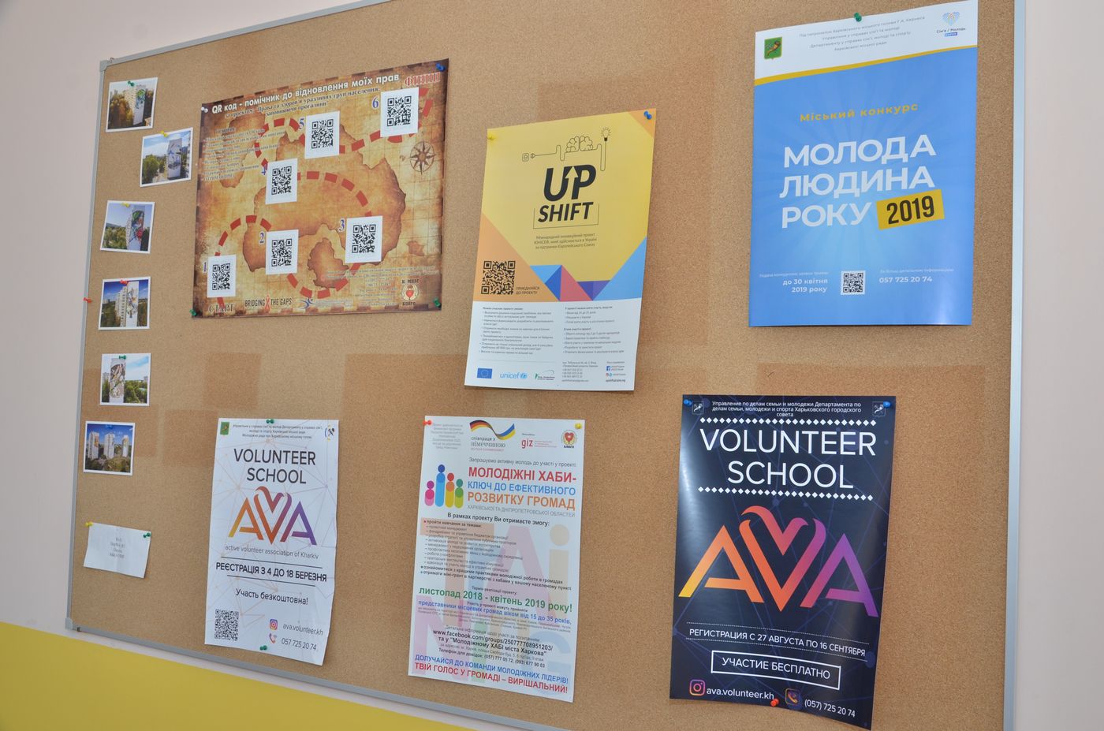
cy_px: 366
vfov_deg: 39.8
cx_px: 552
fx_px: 1010
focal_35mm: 33
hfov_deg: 57.3
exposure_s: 1/250
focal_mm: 22
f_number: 11
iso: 250
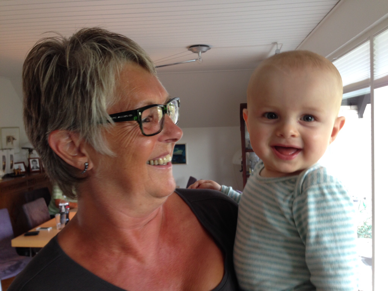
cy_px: 146
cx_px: 194
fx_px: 370
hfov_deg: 55.4
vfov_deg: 42.9
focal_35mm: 33
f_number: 2.4
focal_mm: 4.12
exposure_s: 1/20
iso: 64
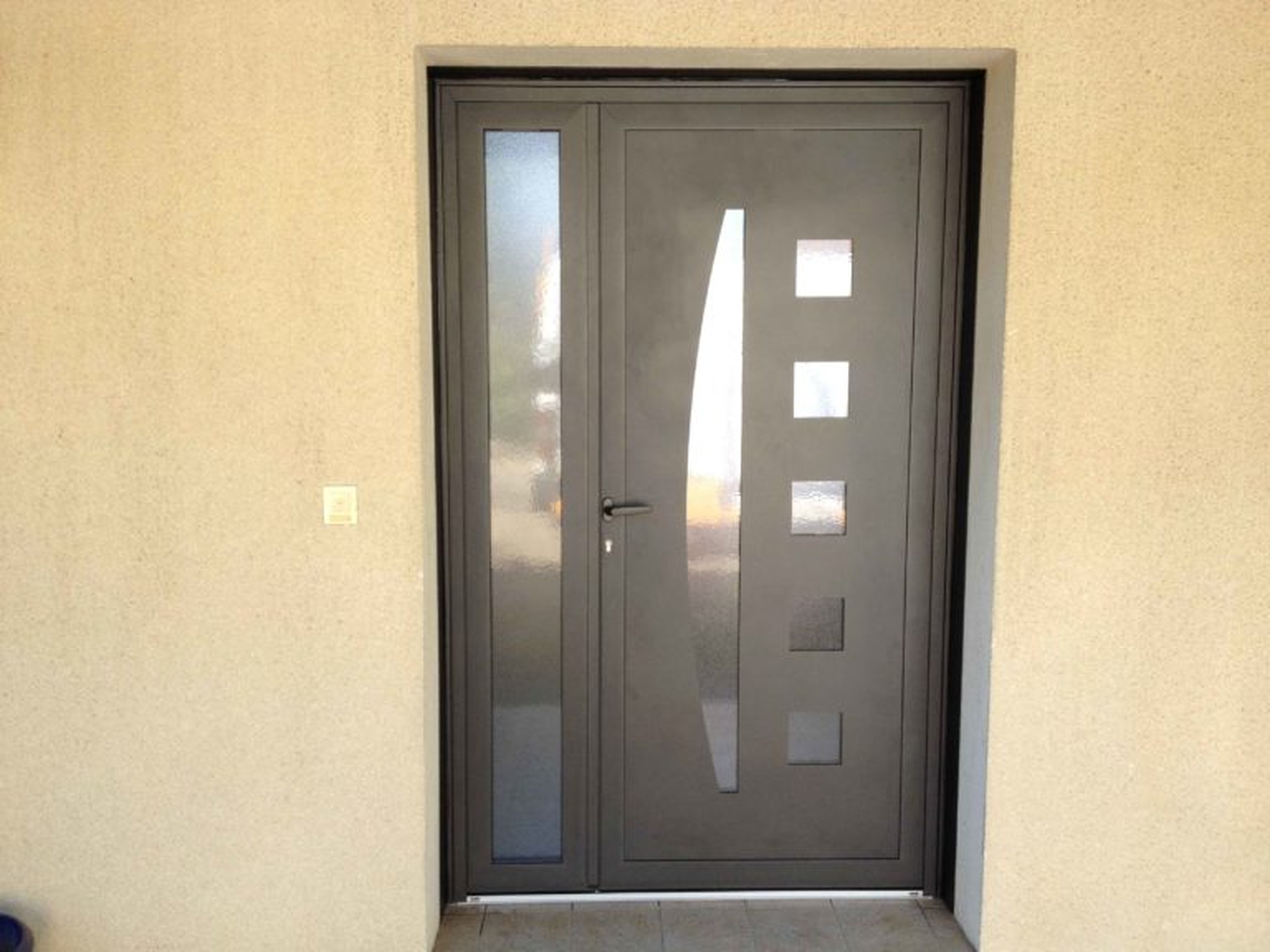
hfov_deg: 52.6
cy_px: 476
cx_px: 635
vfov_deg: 40.7
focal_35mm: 35
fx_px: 1284
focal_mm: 4.28
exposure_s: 1/135
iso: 50
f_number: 2.4
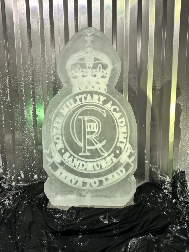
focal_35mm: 24
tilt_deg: -7.4
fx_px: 175
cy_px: 126
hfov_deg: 56.8
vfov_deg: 71.6
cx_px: 94
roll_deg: +1.3
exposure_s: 1/100
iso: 80
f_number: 1.78
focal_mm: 6.86
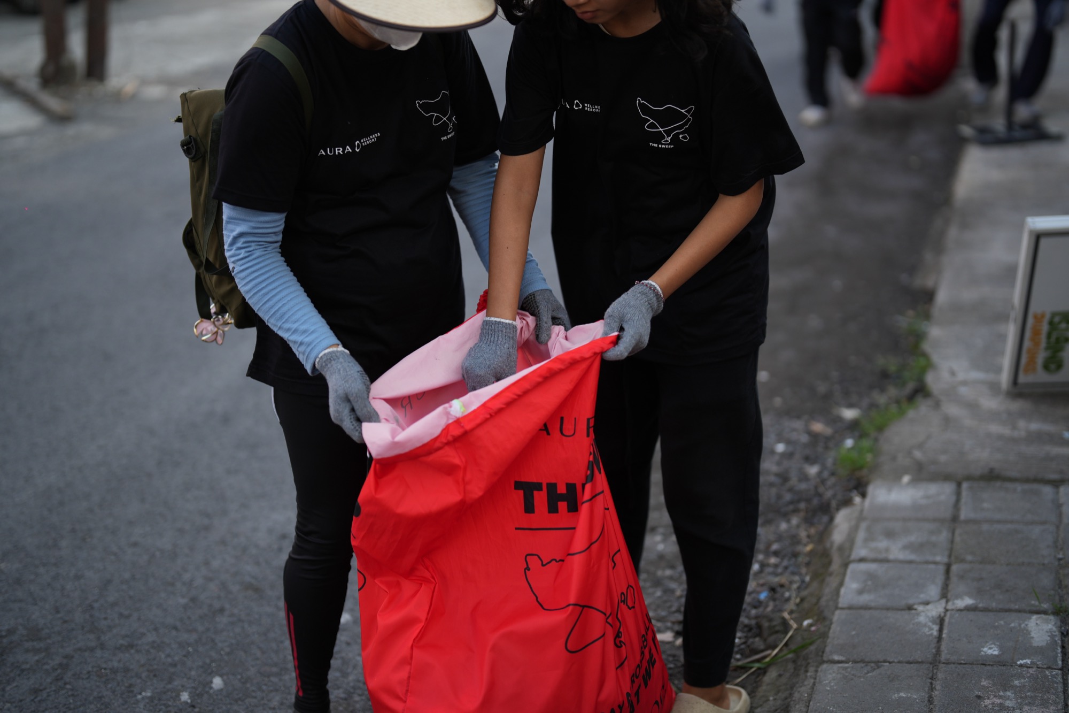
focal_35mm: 50
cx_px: 534
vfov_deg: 27.0
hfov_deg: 39.6
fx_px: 1484
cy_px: 356
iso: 125
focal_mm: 50
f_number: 1.2
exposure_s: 1/1000
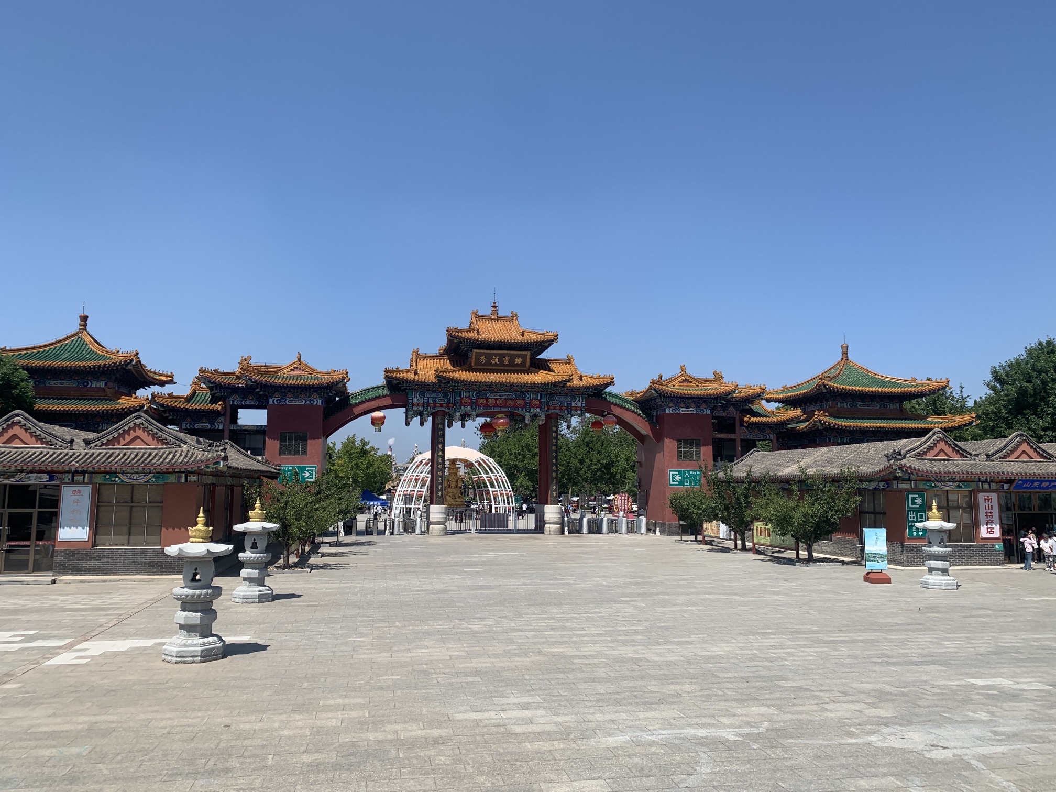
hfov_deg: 67.3
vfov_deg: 53.1
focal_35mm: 26
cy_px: 396
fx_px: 793
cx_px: 528
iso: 25
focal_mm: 4.25
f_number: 1.8
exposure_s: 1/2915
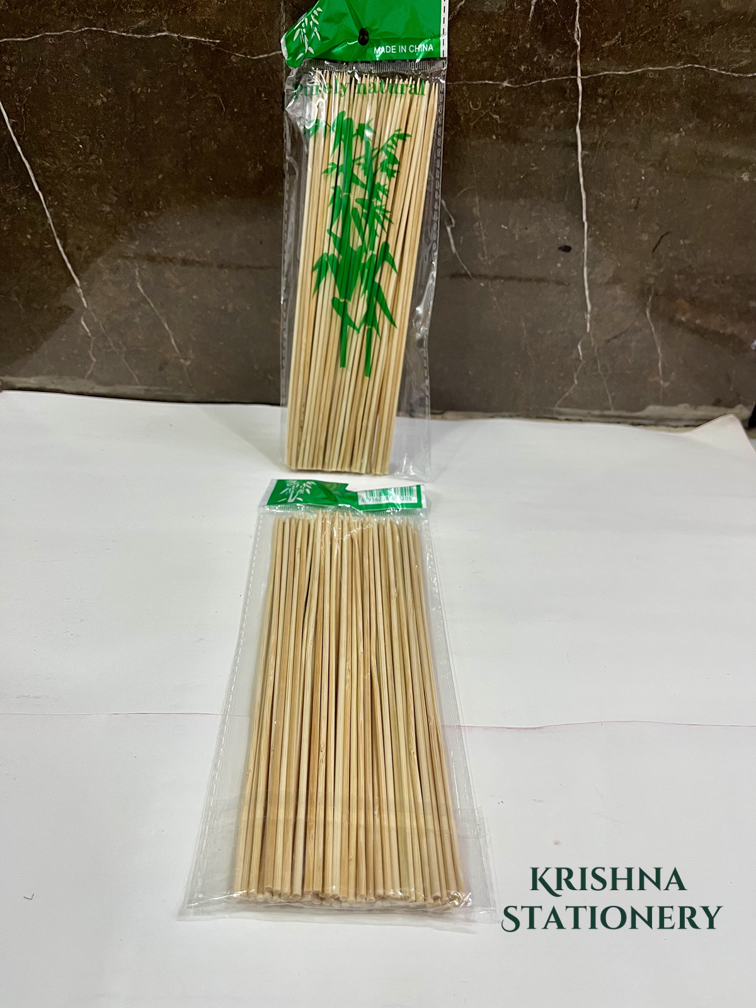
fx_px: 757
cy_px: 504
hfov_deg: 53.1
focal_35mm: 26
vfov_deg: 67.3
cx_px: 378
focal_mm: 5.1
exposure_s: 1/50
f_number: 1.6
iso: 125
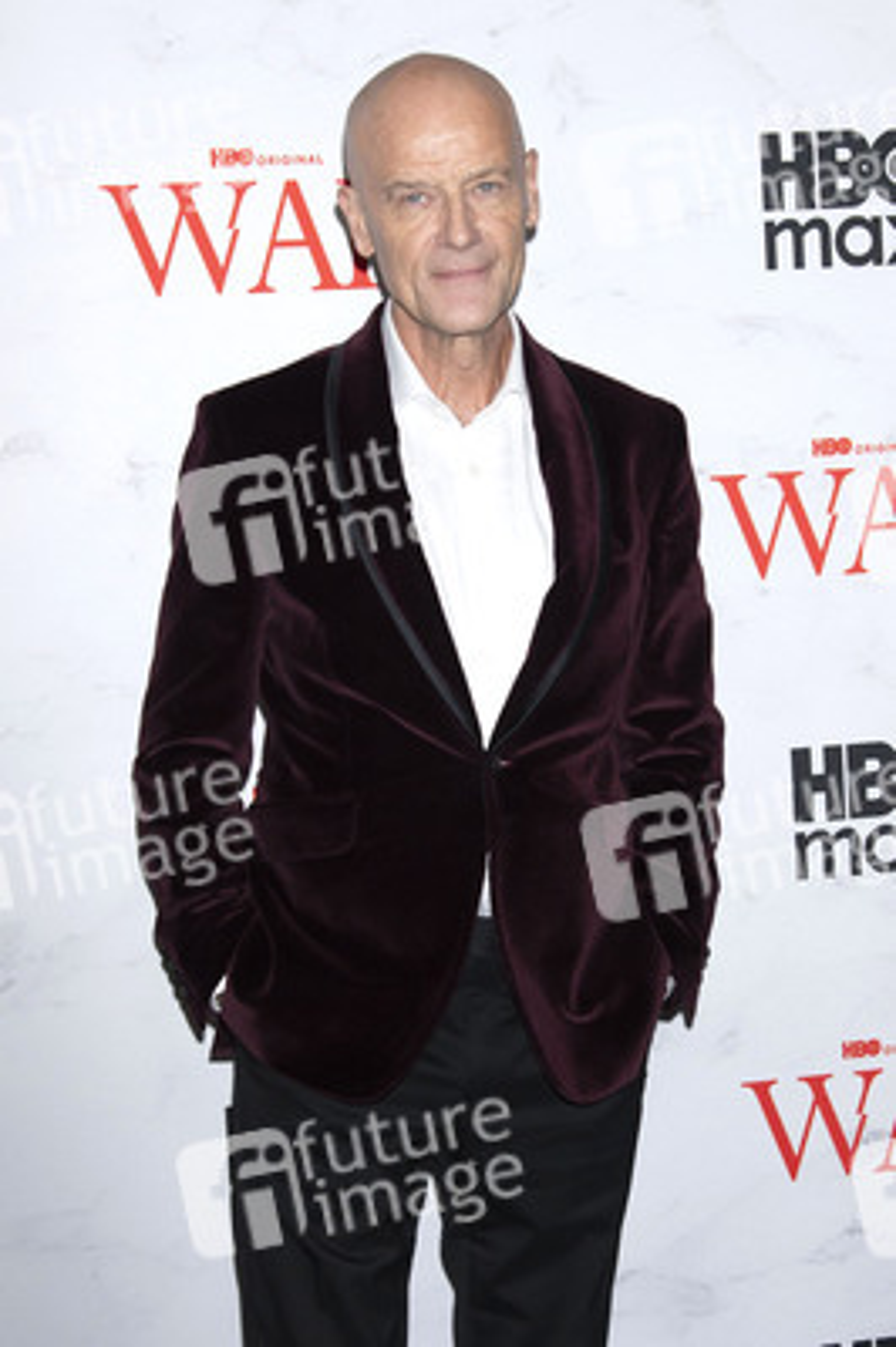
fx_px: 1645
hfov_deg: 30.5
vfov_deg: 44.5
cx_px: 448
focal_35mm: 44
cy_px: 674
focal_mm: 44
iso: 640
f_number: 6.3
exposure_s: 1/200
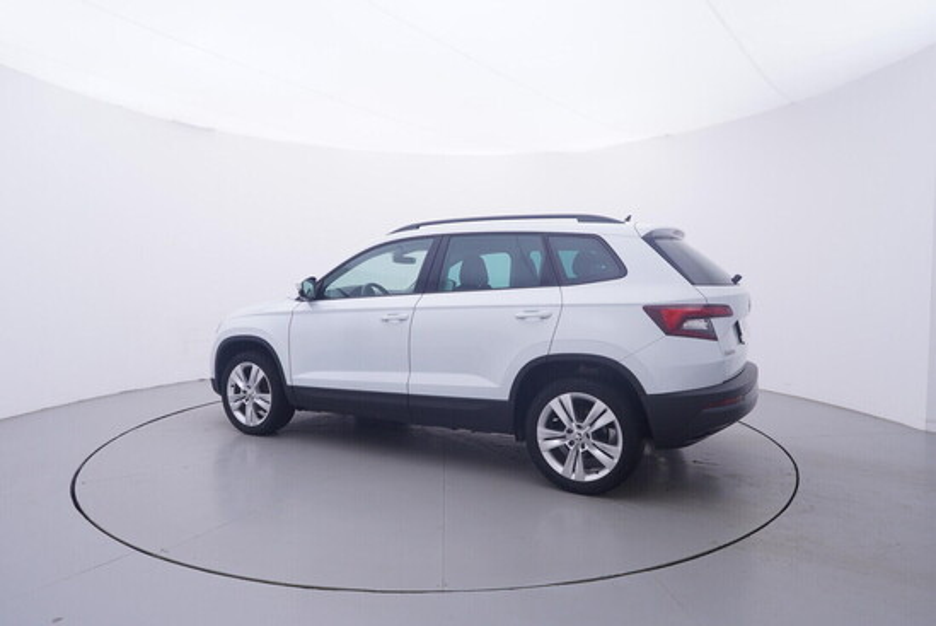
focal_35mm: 22
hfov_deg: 77.3
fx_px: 585
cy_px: 313
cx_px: 468
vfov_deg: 56.2
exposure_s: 1/80
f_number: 5
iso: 200
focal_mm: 15
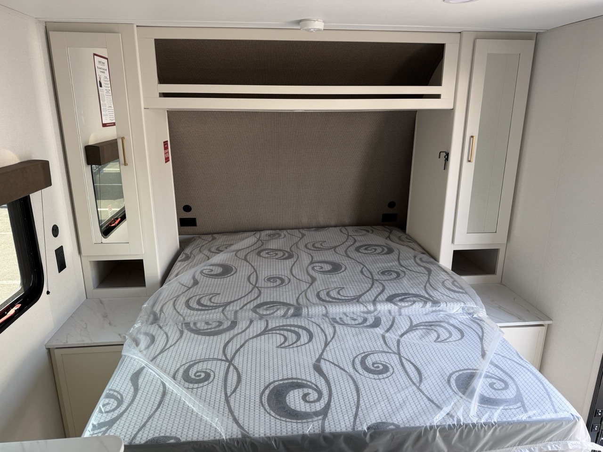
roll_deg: +0.0
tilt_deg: -13.6
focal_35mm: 24
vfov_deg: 56.8
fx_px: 418
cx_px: 302
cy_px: 226
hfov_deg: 71.6
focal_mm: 6.76
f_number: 1.78
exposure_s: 1/121
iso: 100
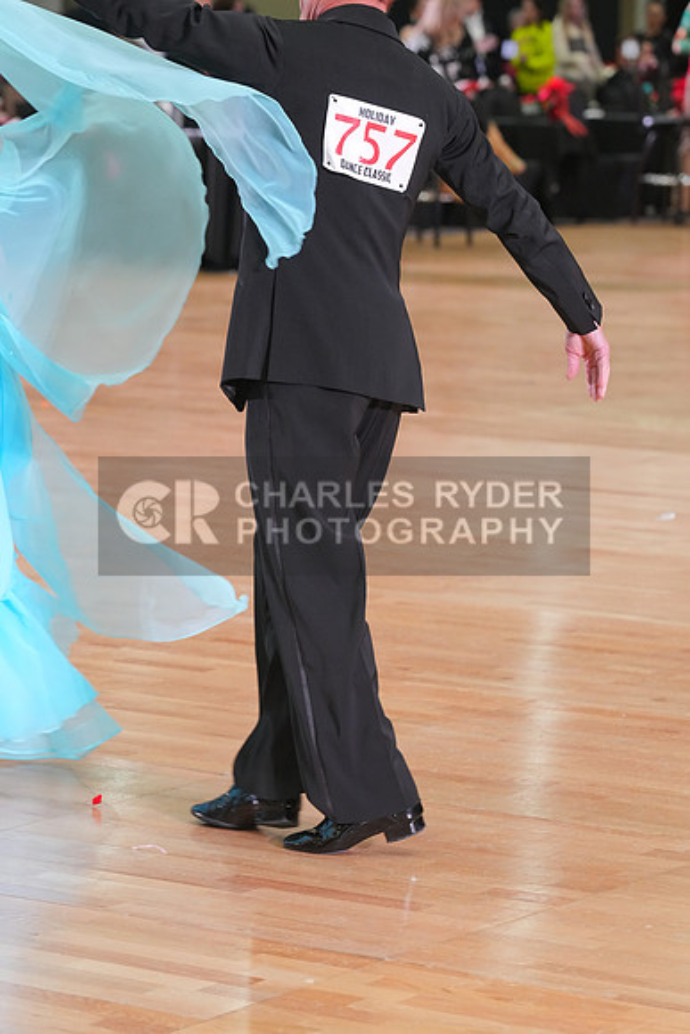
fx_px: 3965
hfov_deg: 9.9
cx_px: 345
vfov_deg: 14.9
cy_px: 517
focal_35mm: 138
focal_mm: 138
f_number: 5.6
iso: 3200
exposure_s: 1/200
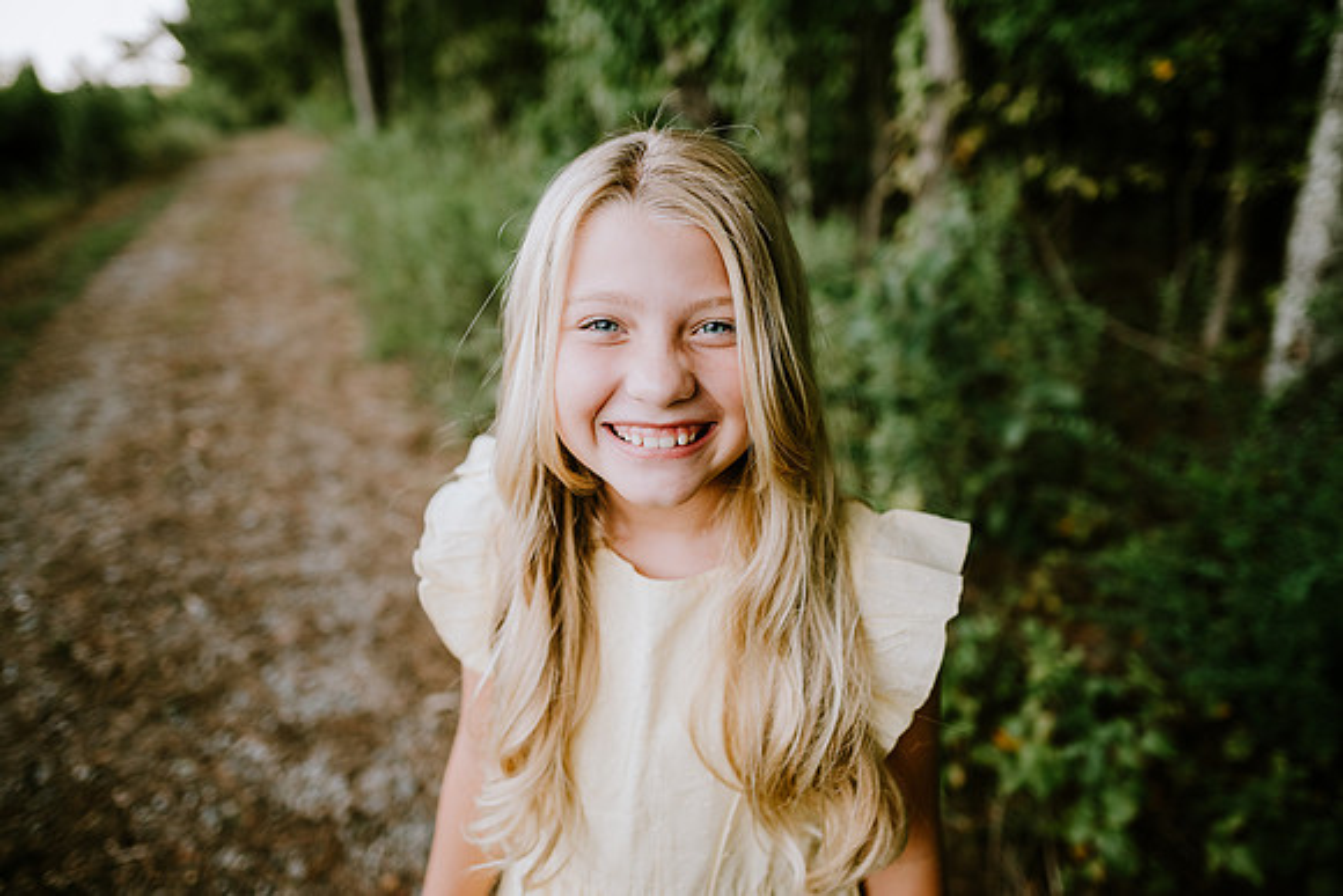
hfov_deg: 73.7
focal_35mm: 24
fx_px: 896
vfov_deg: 53.2
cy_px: 448
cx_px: 672
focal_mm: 24
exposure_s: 1/250
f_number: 2.2
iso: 320
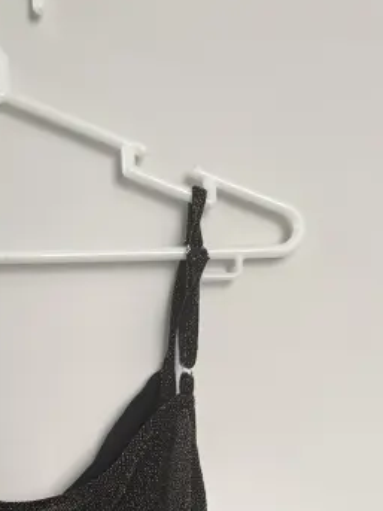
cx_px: -16
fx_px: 827
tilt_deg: +0.1
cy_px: 588
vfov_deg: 30.1
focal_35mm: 56
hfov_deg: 24.7
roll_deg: +0.3
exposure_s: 1/75
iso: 200
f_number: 1.78
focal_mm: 6.76
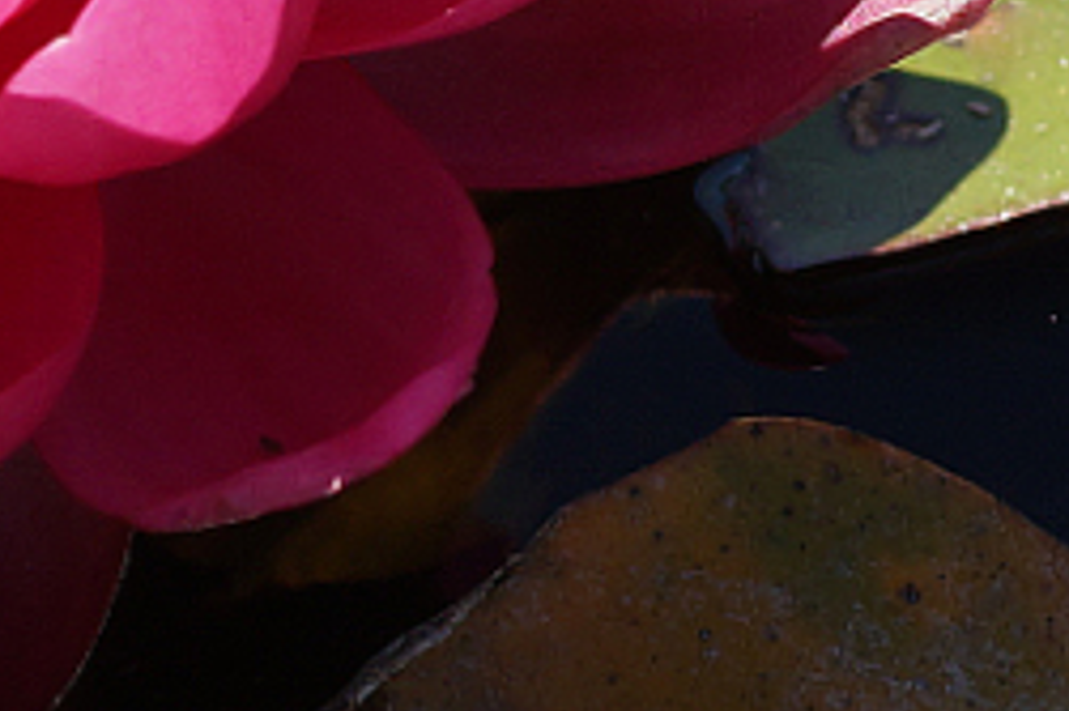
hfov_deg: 2.9
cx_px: -673
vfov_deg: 1.9
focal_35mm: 717
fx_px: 21276
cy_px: -209
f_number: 5.6
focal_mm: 100
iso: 100
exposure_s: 1/320
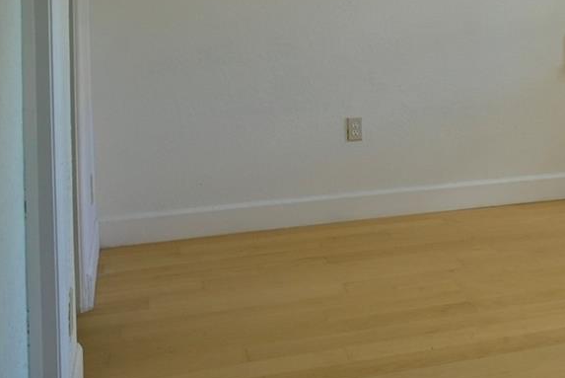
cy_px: -21
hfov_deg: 26.2
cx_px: 709
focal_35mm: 67
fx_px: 1052
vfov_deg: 19.6
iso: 800
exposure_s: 1/80
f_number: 9
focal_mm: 24
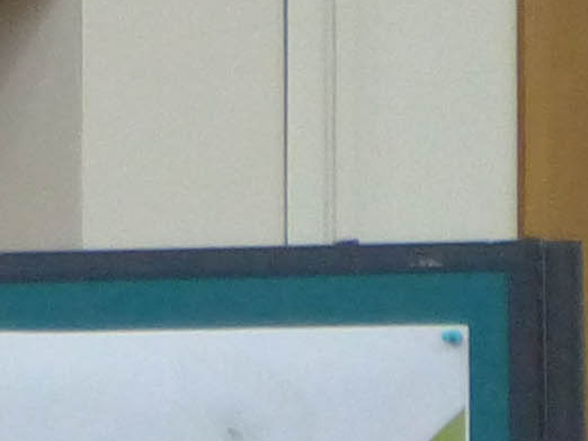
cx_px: 1379
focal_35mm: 1241
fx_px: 21090
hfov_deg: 1.6
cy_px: 1224
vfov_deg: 1.2
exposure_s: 1/60
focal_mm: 29.2
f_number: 2.8
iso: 400
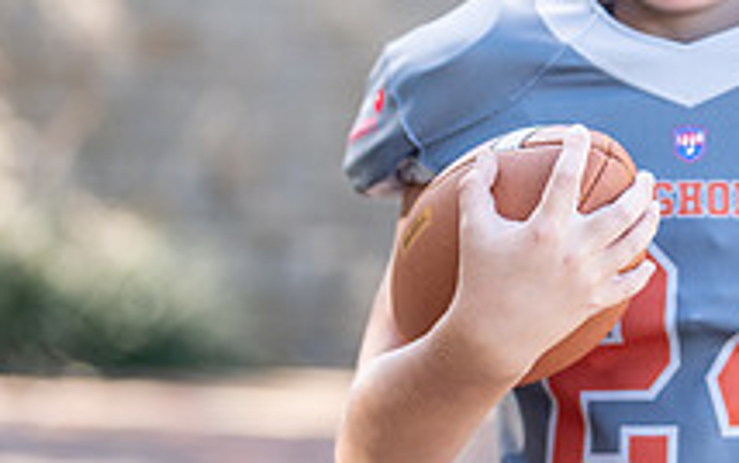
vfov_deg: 8.2
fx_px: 3224
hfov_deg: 12.9
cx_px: 721
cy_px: 222
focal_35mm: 160
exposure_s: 1/1000
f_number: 1.2
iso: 100
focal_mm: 50
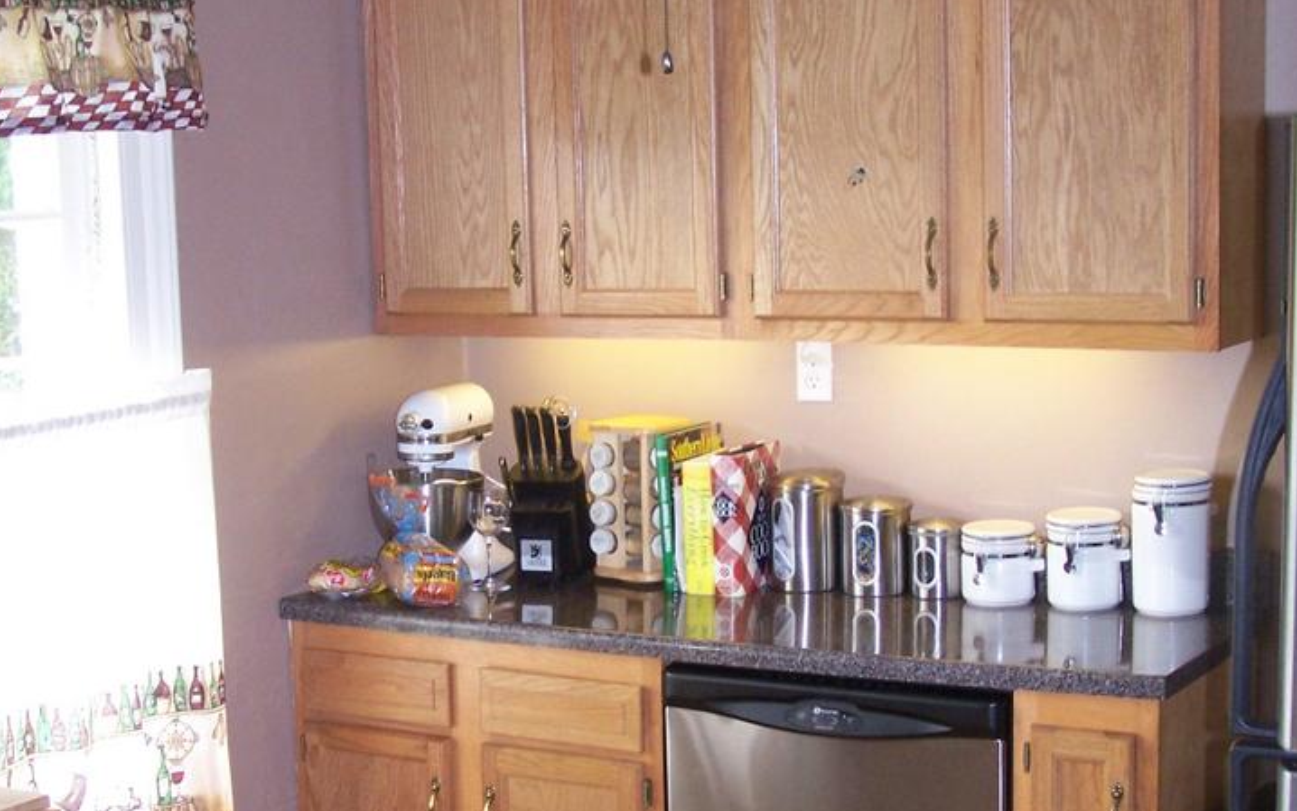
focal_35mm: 65
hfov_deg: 31.5
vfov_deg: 20.0
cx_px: 629
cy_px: 535
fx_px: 2298
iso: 140
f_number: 2.9
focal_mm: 7.1
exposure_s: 1/60
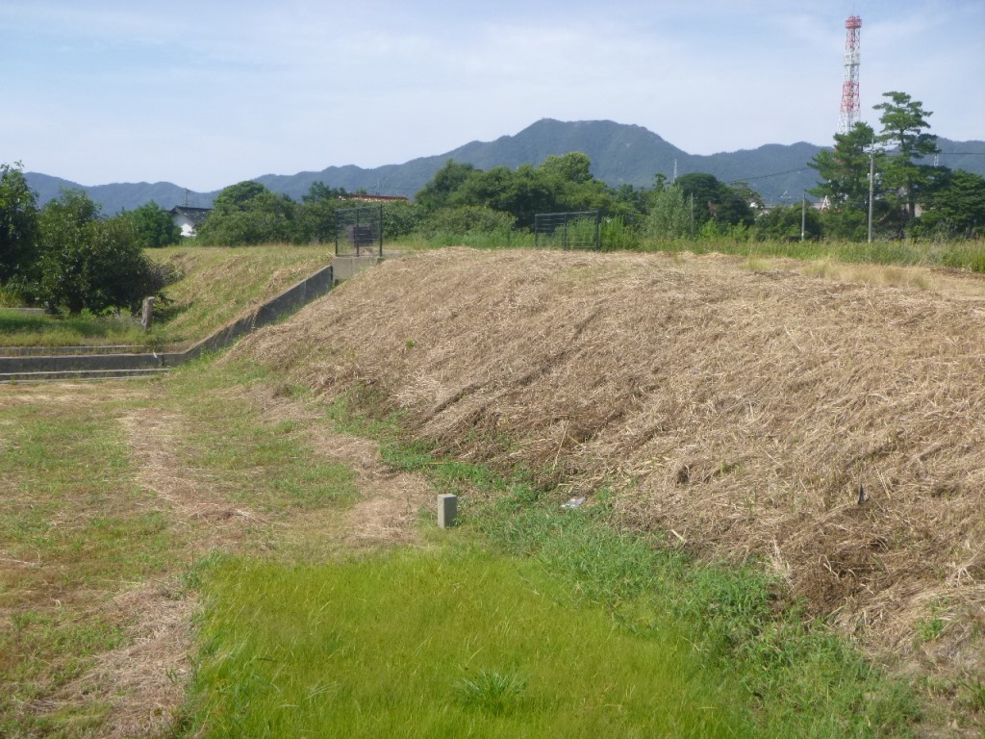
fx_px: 1252
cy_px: 370
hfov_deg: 42.9
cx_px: 492
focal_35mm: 44
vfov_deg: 32.9
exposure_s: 1/320
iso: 100
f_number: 4.7
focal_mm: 7.9
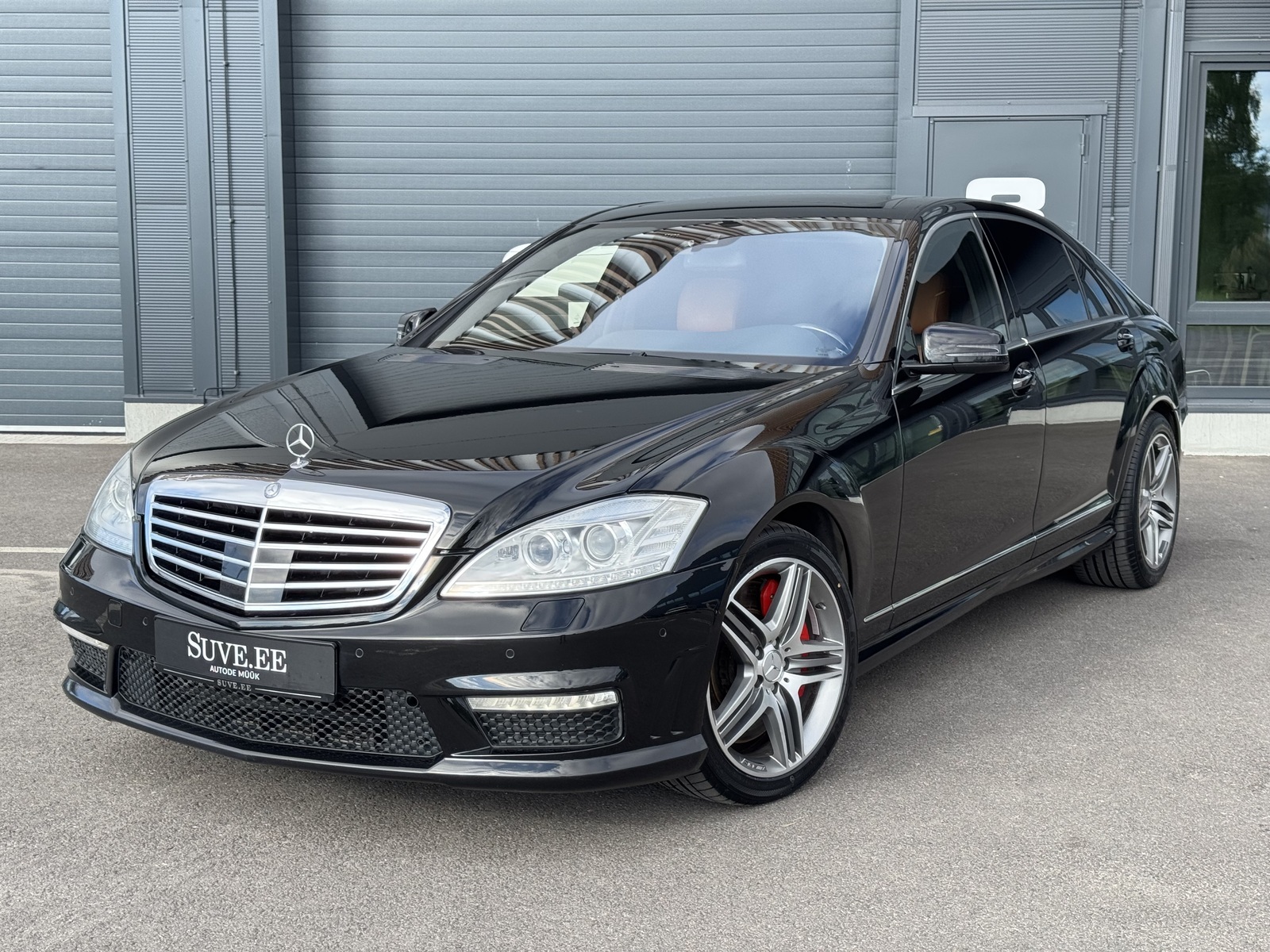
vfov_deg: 30.3
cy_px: 476
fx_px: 1761
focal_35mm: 48
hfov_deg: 39.7
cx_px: 635
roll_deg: -0.3
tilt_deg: -7.4
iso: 64
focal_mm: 6.76
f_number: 1.78
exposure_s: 1/1043
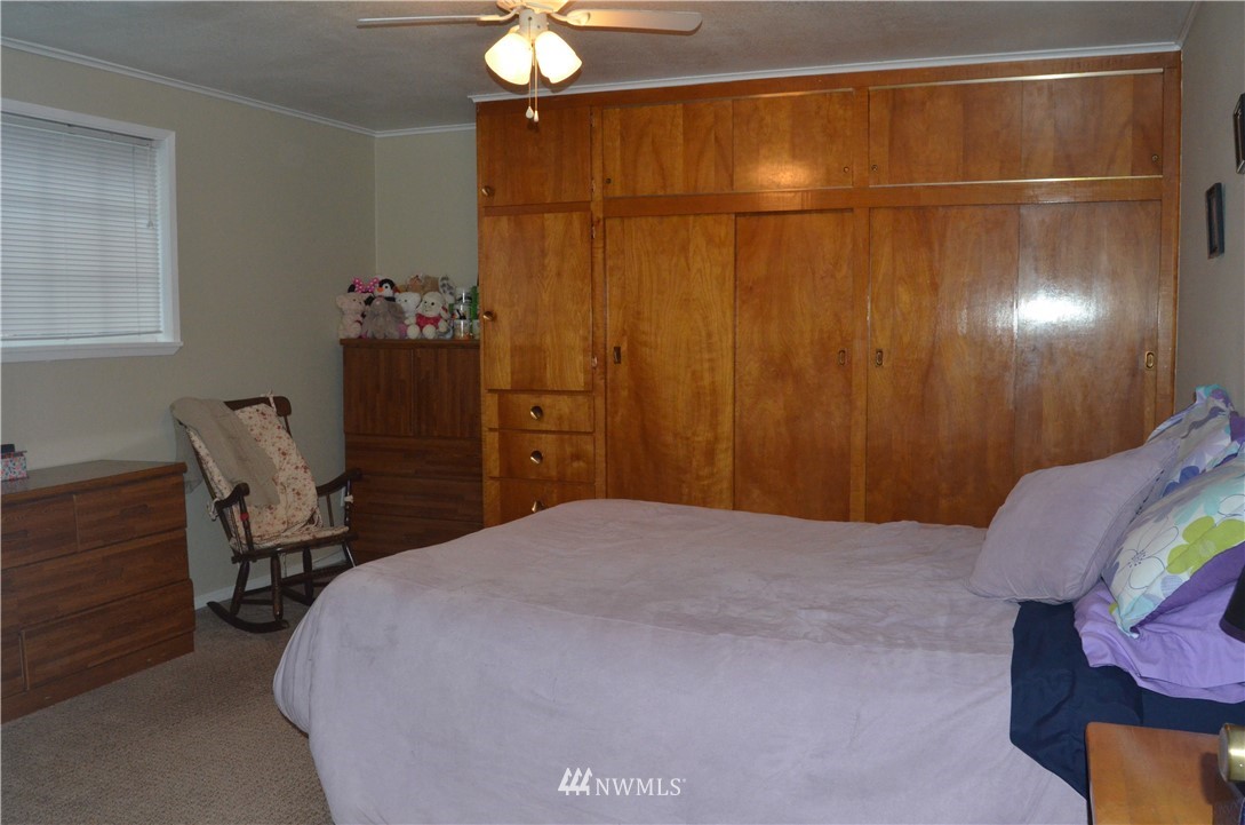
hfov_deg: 62.0
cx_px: 622
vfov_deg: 43.4
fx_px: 1035
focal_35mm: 30
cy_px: 412
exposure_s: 1/80
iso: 2500
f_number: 11
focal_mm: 20
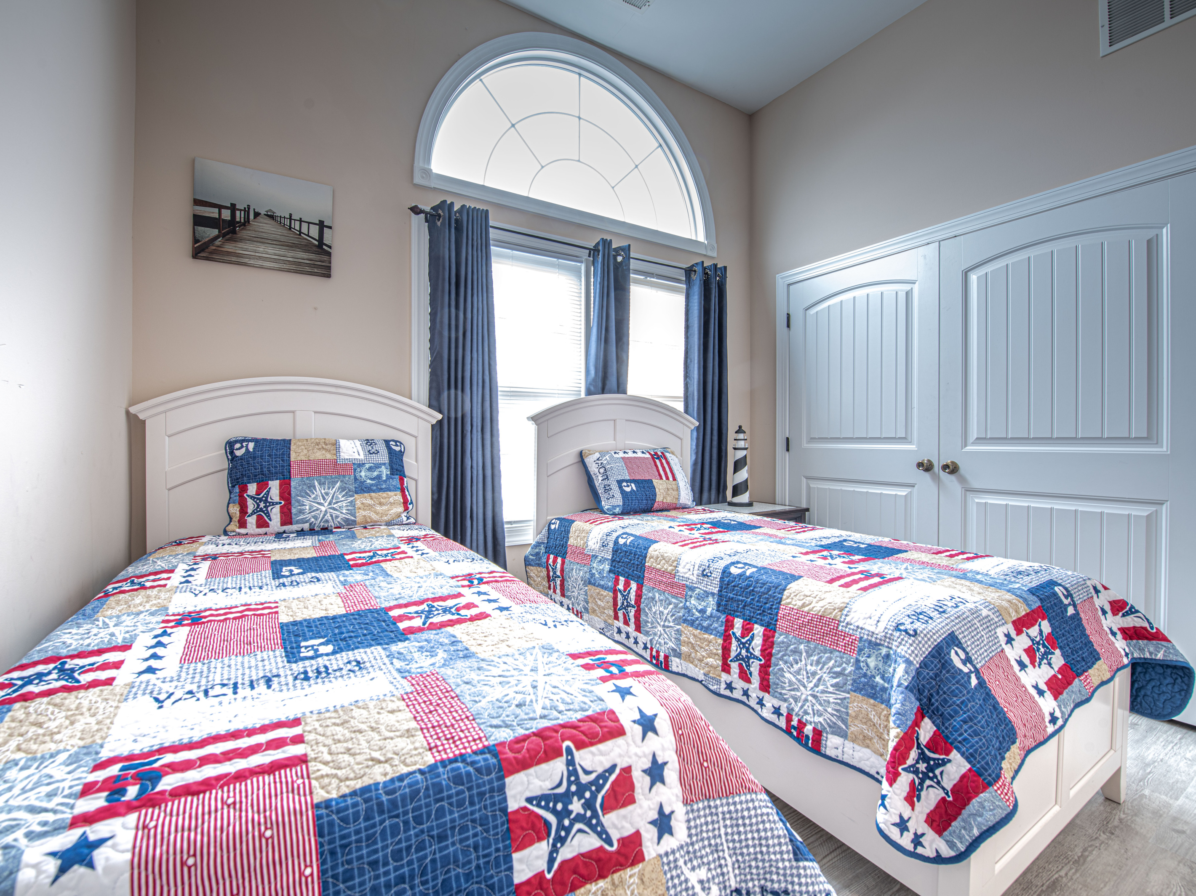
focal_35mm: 15
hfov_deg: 97.6
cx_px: 585
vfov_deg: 81.2
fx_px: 523
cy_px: 448
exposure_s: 1
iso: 64
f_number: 9
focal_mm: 14
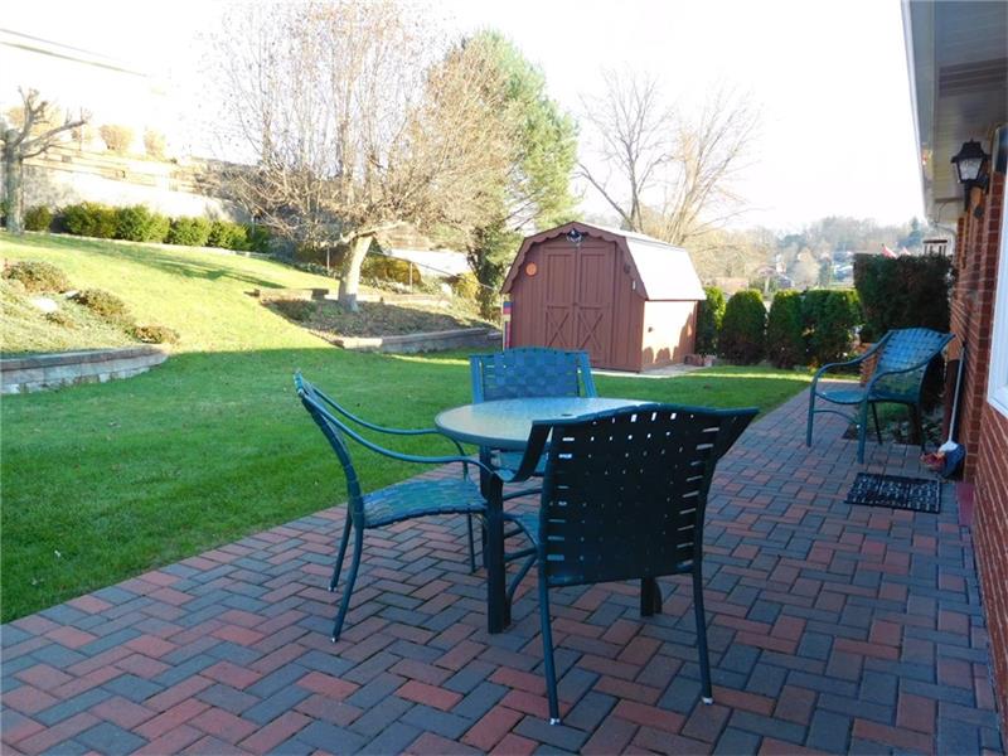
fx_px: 728
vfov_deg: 54.9
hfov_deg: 69.4
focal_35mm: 25
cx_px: 504
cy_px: 378
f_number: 3.4
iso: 125
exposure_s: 1/125
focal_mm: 4.5
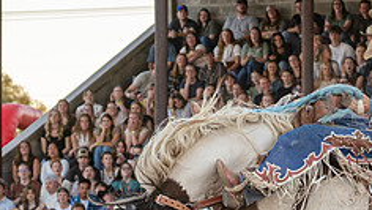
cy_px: 347
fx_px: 3681
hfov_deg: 5.8
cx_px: 159
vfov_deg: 3.2
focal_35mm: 373
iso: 400
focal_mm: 70
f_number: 2.8
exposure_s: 1/500
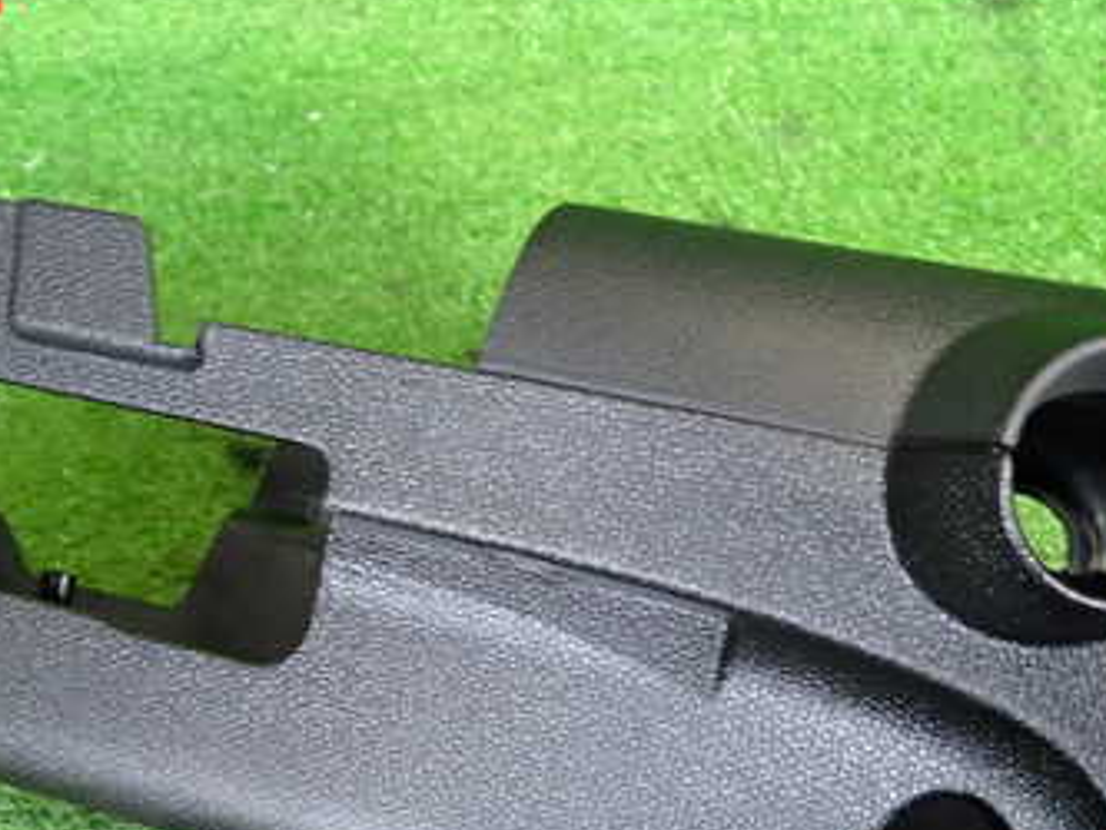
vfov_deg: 31.1
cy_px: 697
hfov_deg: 41.7
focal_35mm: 45
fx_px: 1438
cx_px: 395
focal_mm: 4.5
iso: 500
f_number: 2
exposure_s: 1/30
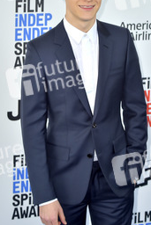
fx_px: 766
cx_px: 77
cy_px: 121
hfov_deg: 11.3
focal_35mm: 122
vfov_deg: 16.8
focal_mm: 78
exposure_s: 1/320
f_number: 6.3
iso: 500
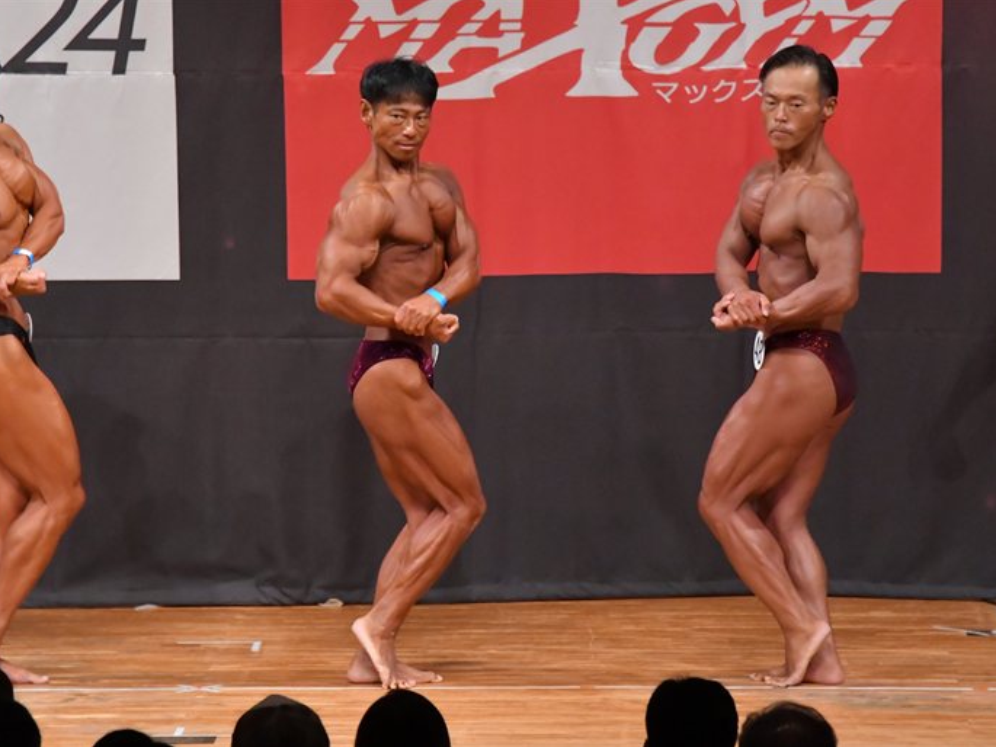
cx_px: 457
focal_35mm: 310
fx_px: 8921
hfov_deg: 6.4
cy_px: 374
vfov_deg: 4.8
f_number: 5.6
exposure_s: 1/400
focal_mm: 190
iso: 8000
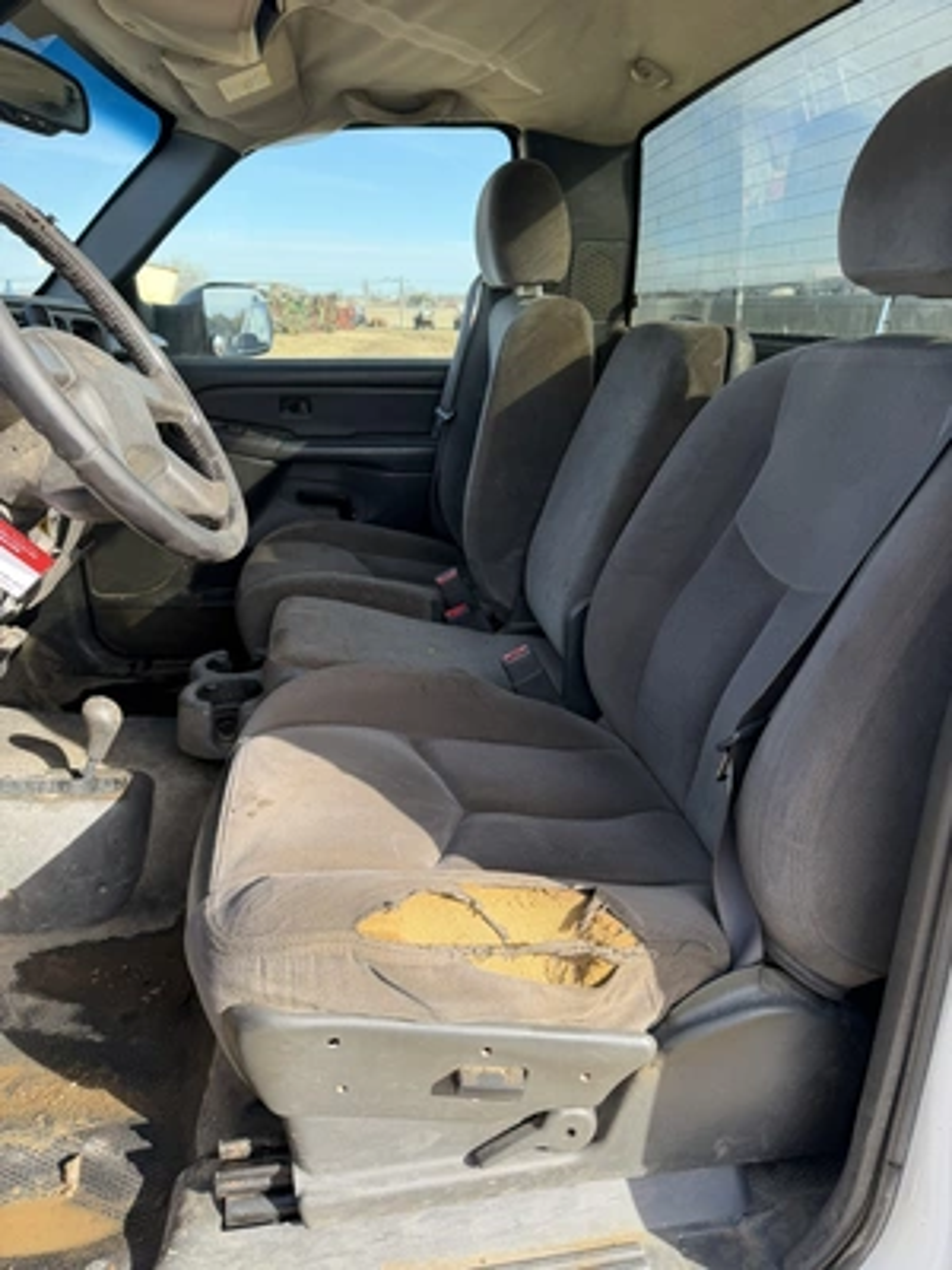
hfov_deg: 56.8
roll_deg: +0.2
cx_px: 476
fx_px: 880
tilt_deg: -19.7
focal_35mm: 24
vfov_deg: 71.6
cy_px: 635
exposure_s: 1/909
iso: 100
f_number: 1.78
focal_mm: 6.76
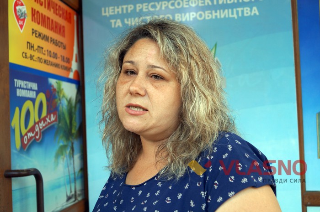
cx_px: 160
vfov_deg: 31.8
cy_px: 106
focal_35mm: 42
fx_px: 373
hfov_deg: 46.4
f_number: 4.5
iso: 200
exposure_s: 1/160
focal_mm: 28
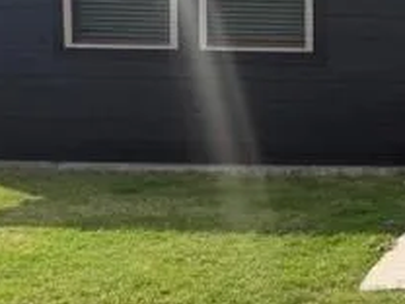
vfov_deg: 19.8
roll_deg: -1.0
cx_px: 611
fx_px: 866
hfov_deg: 21.8
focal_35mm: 74
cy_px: 90
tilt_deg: -5.0
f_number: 1.78
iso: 100
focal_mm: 6.76
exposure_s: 1/4975
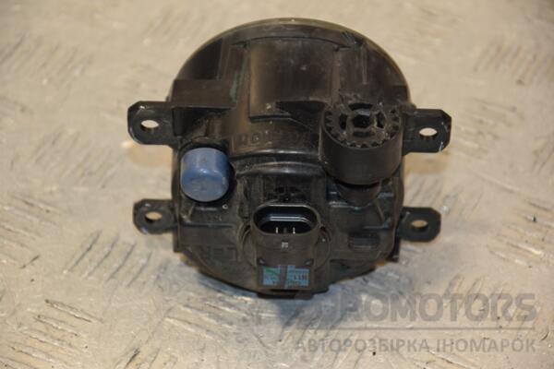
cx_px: 277
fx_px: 2424
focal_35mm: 158
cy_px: 184
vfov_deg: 8.7
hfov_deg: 13.0
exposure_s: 1/160
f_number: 5.6
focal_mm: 105
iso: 800
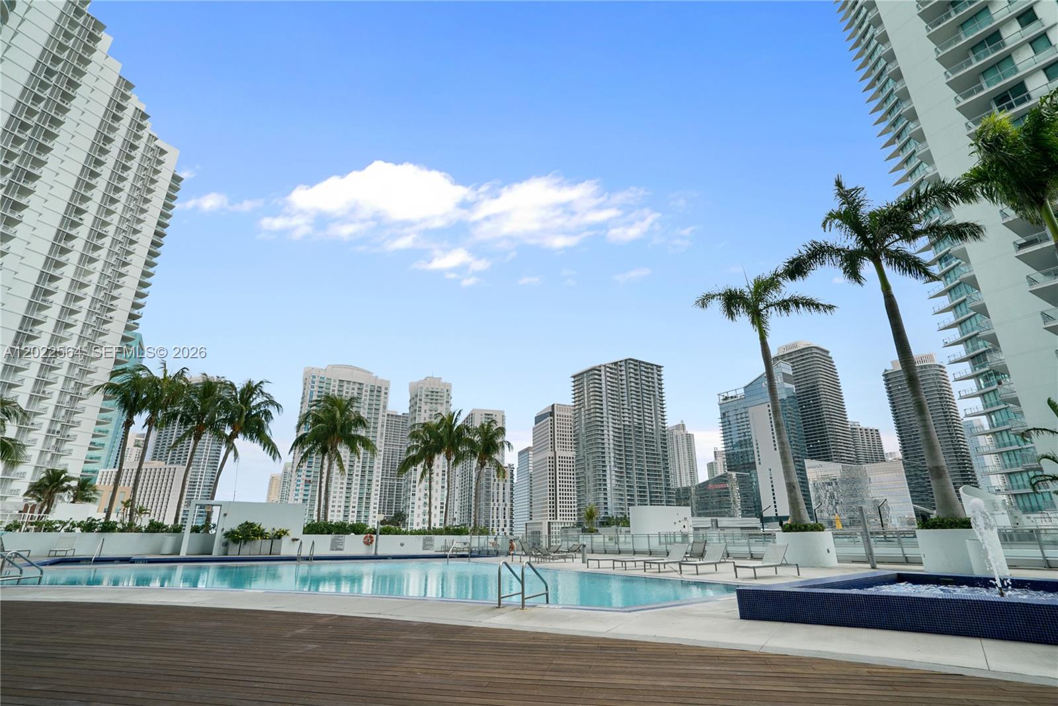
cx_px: 529
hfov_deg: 96.7
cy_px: 353
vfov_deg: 73.8
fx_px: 470
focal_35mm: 16
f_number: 9
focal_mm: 16
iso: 200
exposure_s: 1/320
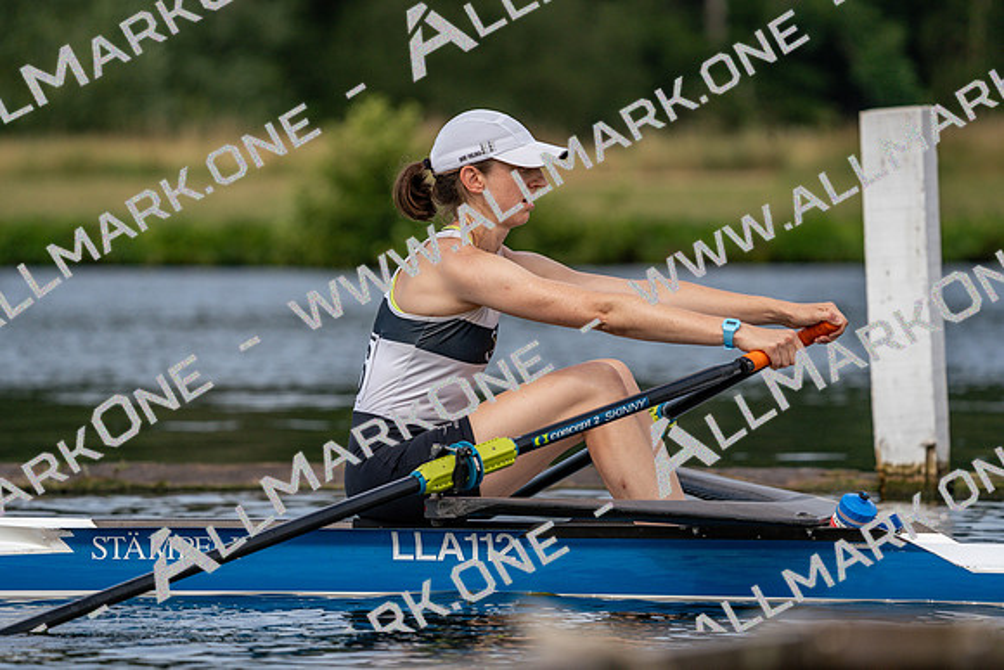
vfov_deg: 4.0
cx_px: 502
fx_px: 9679
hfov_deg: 5.9
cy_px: 335
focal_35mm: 347
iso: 320
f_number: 6.3
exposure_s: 1/1600
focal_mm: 347
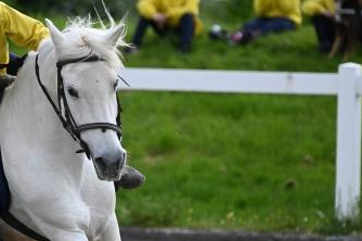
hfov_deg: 3.2
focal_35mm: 646
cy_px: 150
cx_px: 18
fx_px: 6489
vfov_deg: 2.1
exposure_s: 1/1250
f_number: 5
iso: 360
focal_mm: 270
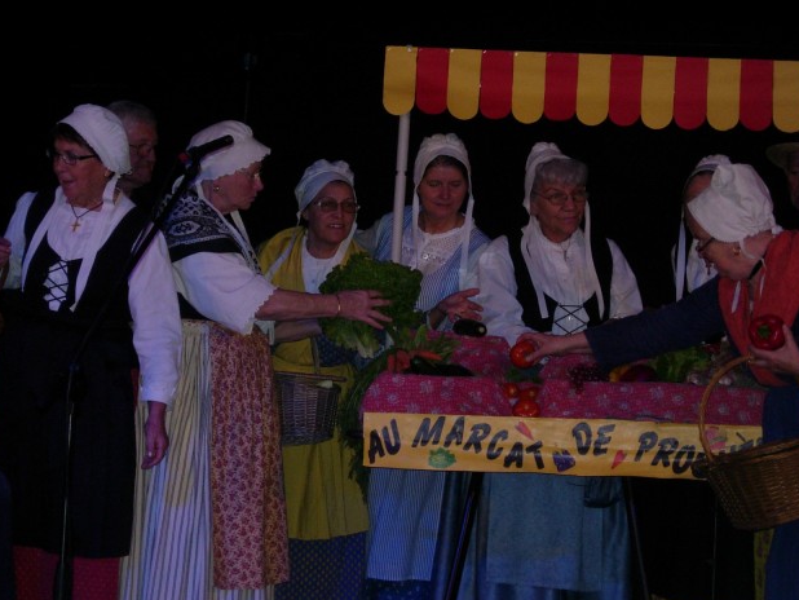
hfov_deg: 16.8
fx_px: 2702
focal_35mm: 117
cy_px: 300
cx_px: 400
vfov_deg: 12.7
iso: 200
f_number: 4.9
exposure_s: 1/161
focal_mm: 23.4
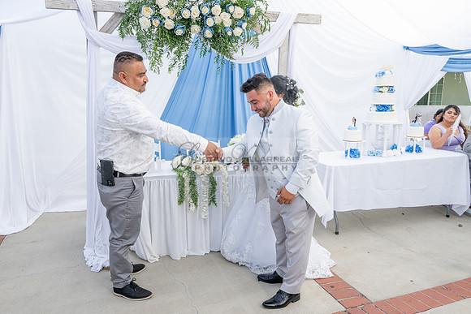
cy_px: 157
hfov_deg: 63.6
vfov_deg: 45.0
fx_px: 379
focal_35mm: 29
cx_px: 236
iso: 200
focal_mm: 29
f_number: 8
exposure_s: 1/125
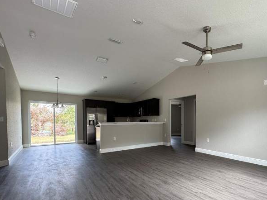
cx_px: 165
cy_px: 125
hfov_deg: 83.2
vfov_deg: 67.6
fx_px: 147
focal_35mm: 19
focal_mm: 2.22
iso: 200
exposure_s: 1/99
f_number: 2.2
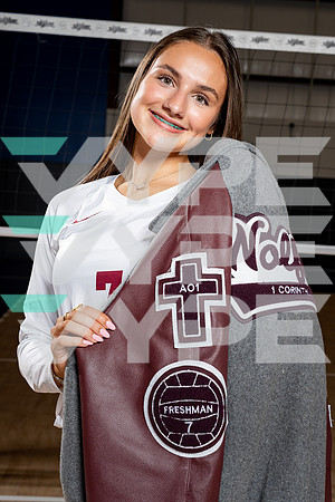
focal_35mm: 55
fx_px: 768
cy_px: 251
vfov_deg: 36.2
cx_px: 168
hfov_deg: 24.6
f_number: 8
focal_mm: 55
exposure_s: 1/250
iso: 100
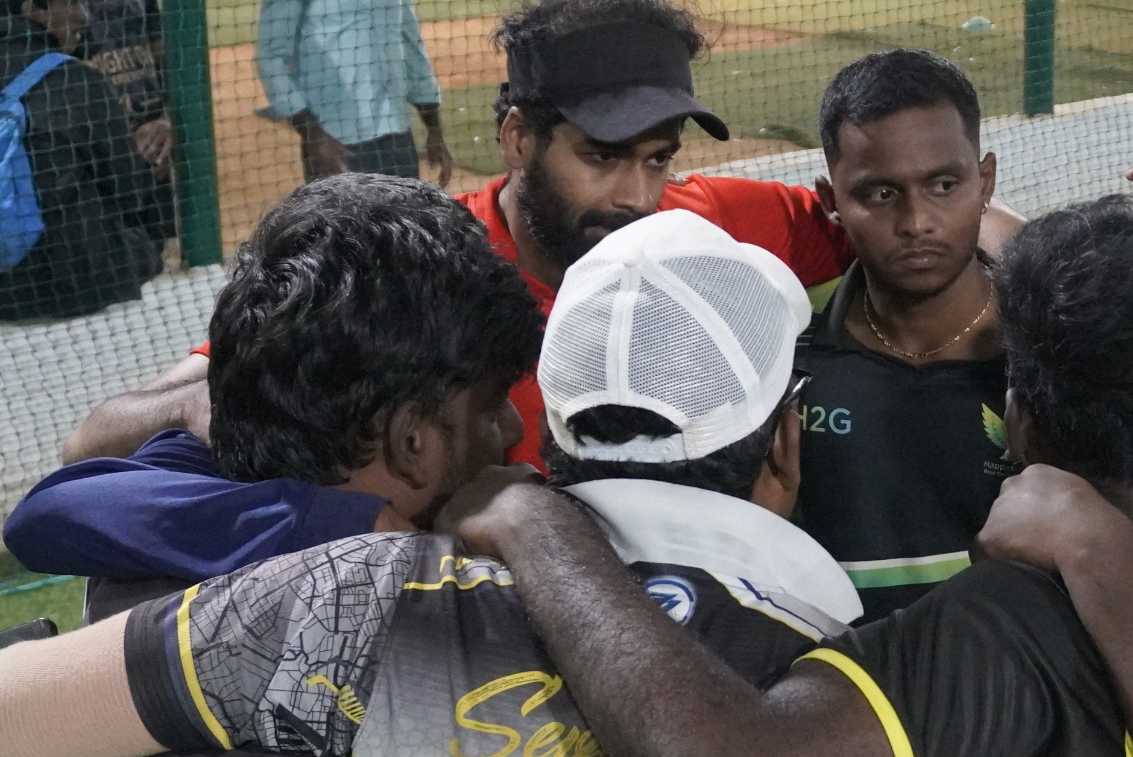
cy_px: 417
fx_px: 2771
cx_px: 1050
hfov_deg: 22.5
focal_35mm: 88
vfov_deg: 15.5
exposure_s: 1/125
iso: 6400
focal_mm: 26
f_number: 4.5
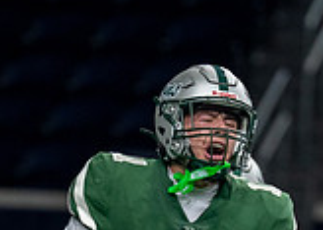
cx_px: 125
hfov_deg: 1.8
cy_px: 306
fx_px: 10307
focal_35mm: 1124
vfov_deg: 1.3
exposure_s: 1/1000
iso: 1600
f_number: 2.8
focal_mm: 200
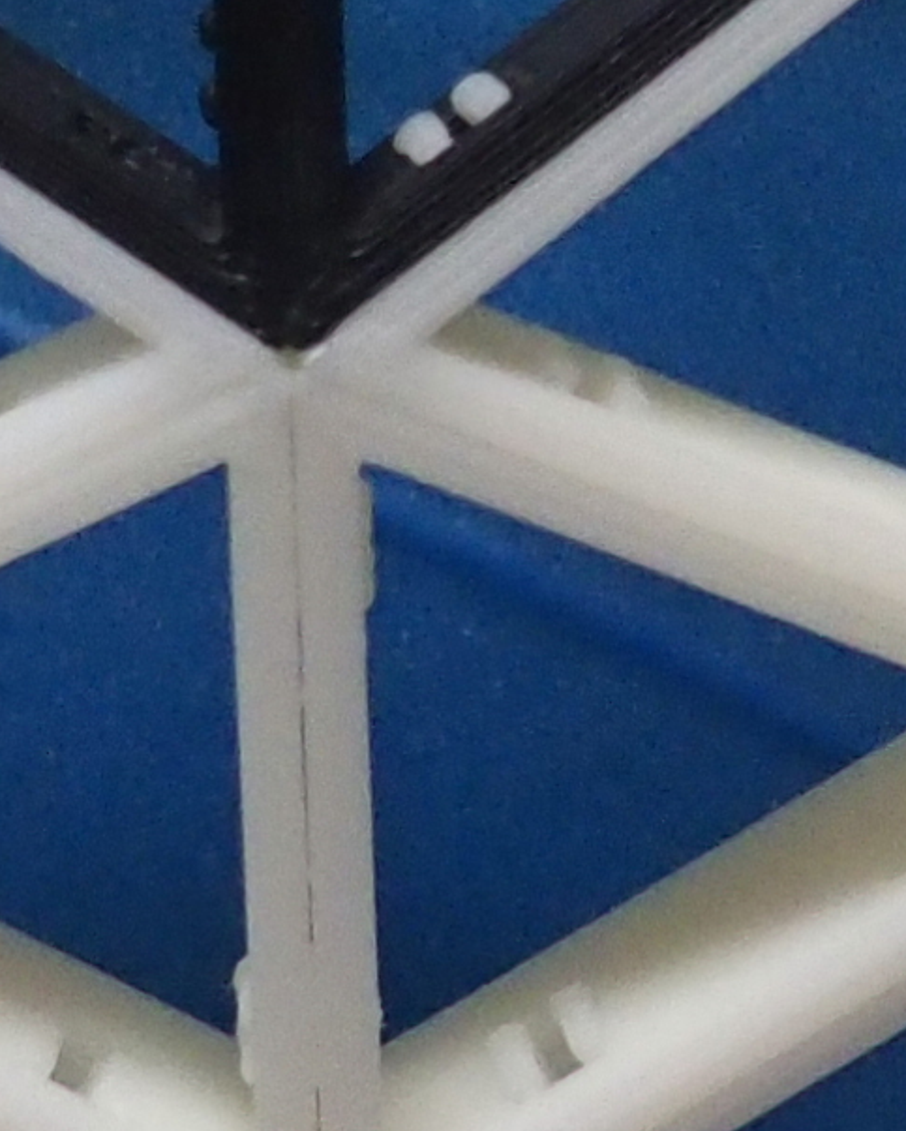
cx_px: 358
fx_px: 10751
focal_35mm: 321
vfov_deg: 6.0
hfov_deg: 4.8
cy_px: -306
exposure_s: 1/50
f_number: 2.8
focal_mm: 10.8
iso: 640
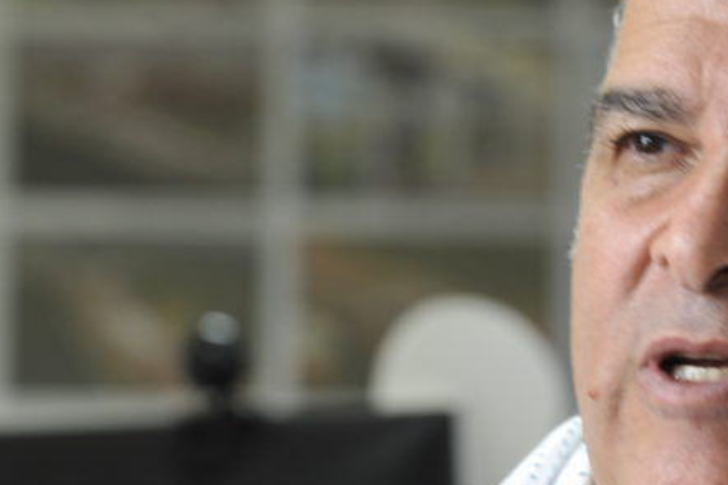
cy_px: 303
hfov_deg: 7.6
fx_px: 5458
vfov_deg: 5.1
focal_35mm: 270
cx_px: 726
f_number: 5.6
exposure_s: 1/60
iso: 800
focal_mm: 116
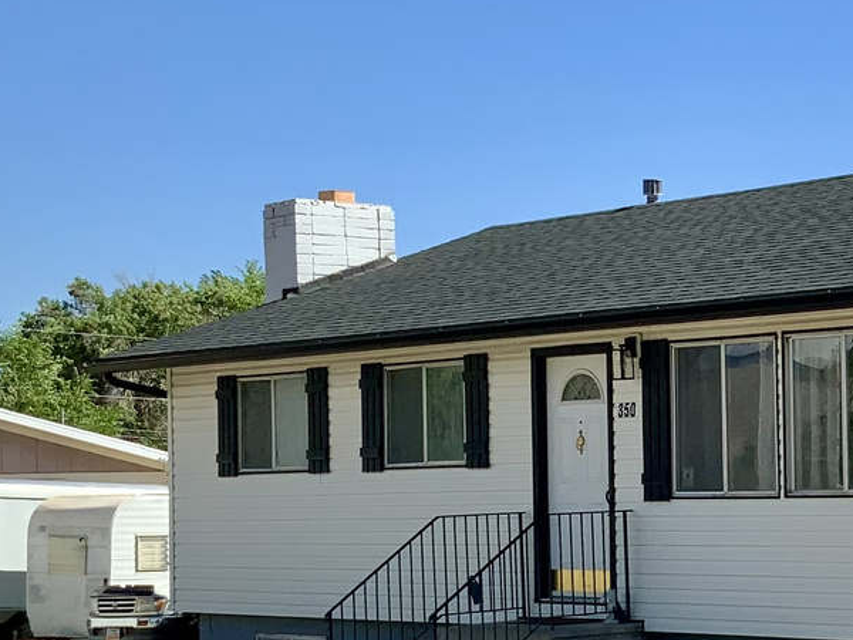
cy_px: 448
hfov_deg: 19.2
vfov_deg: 14.9
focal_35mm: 99
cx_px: 873
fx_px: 2440
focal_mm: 3
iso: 16
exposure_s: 1/1848
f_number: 1.8
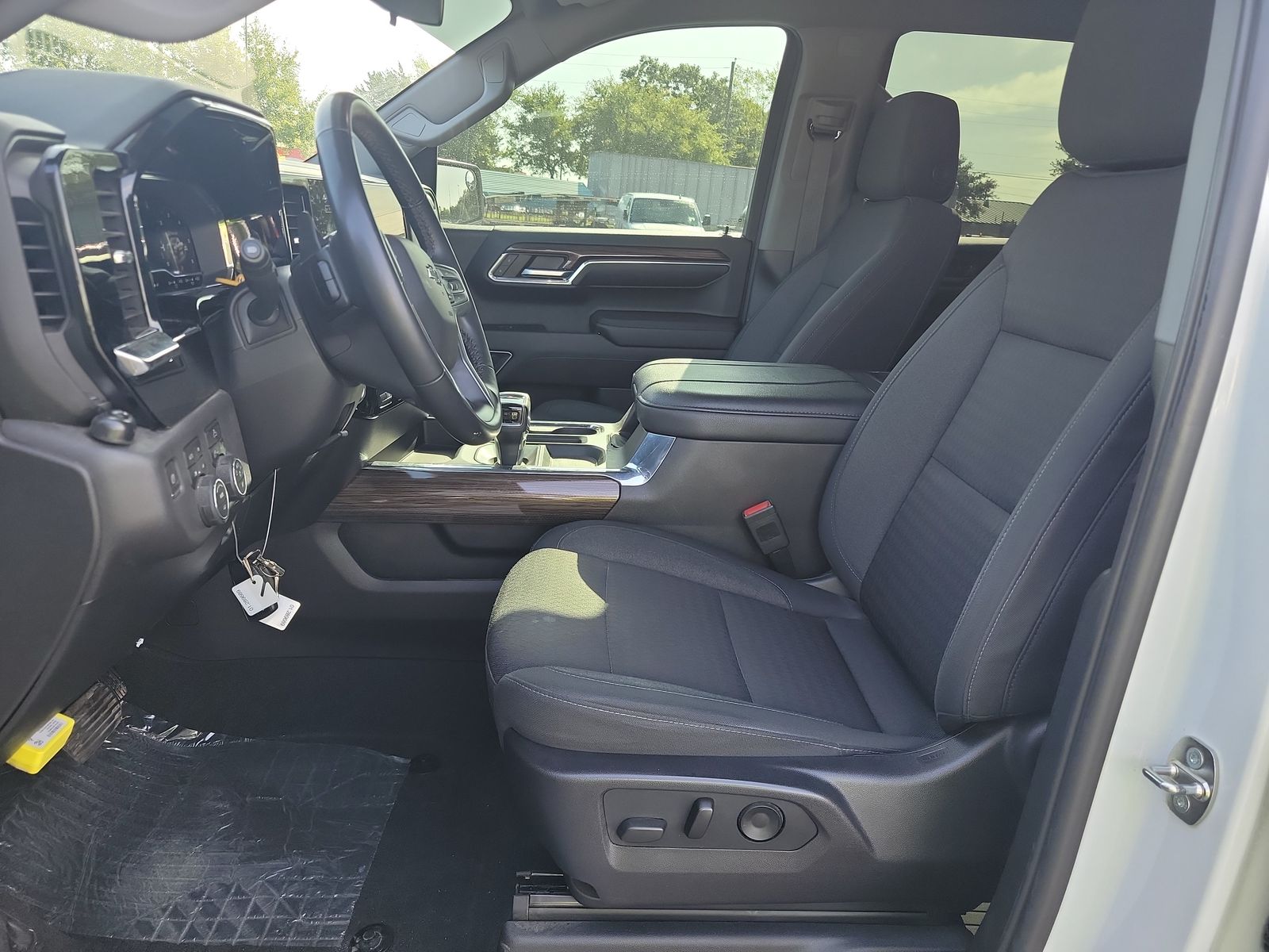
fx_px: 880
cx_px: 634
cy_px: 476
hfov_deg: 71.6
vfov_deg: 56.8
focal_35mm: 24
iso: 77
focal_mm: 6.7
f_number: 1.8
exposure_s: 1/59
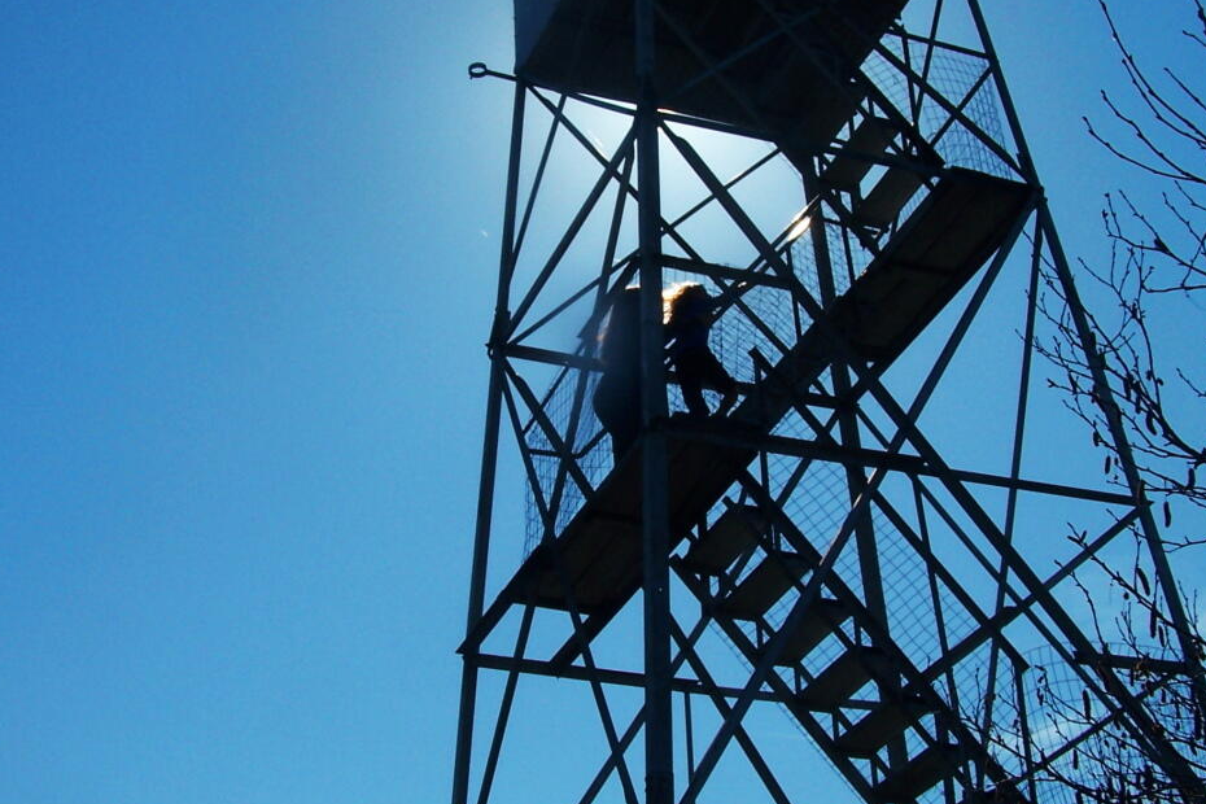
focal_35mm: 58
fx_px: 1943
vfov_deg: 23.4
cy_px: 360
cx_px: 602
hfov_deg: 34.5
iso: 80
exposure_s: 1/1600
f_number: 5.6
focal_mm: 6.3
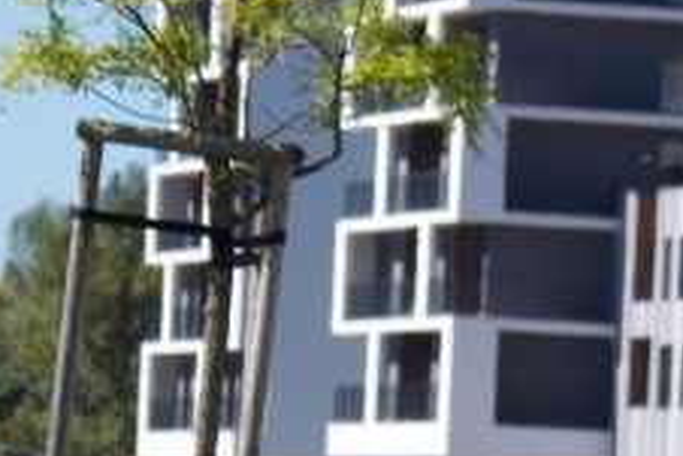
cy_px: 682
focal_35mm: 652
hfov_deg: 3.1
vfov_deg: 2.1
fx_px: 12377
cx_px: 1590
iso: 100
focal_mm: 82
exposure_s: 1/250
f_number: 8
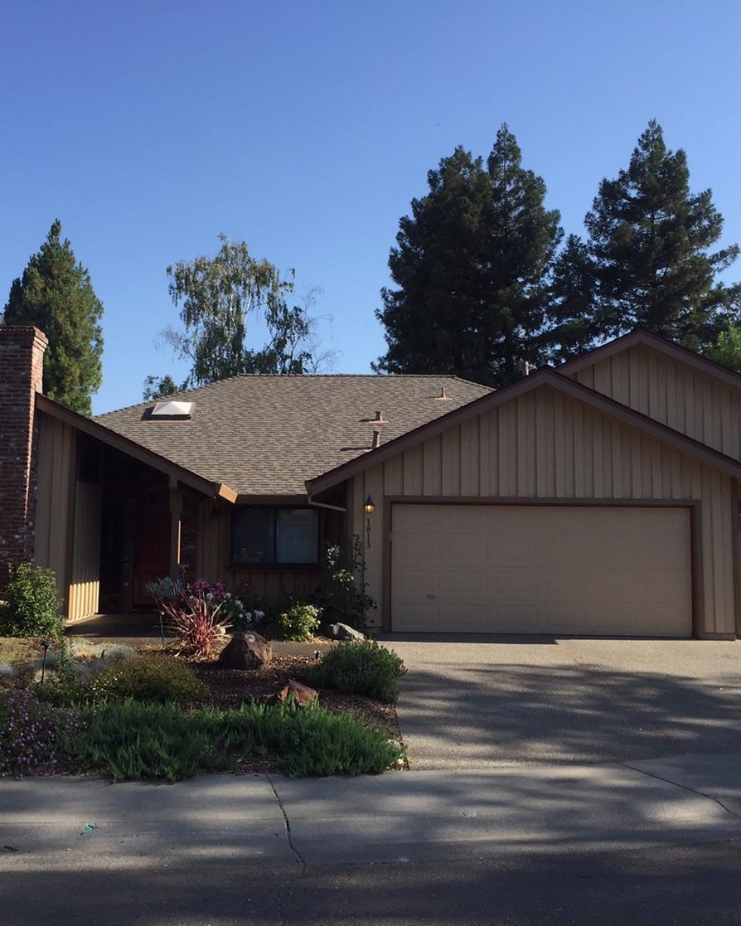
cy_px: 463
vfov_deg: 47.9
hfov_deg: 39.1
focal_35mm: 38
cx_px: 317
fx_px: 1041
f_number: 2.2
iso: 32
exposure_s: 1/1276
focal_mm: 4.15
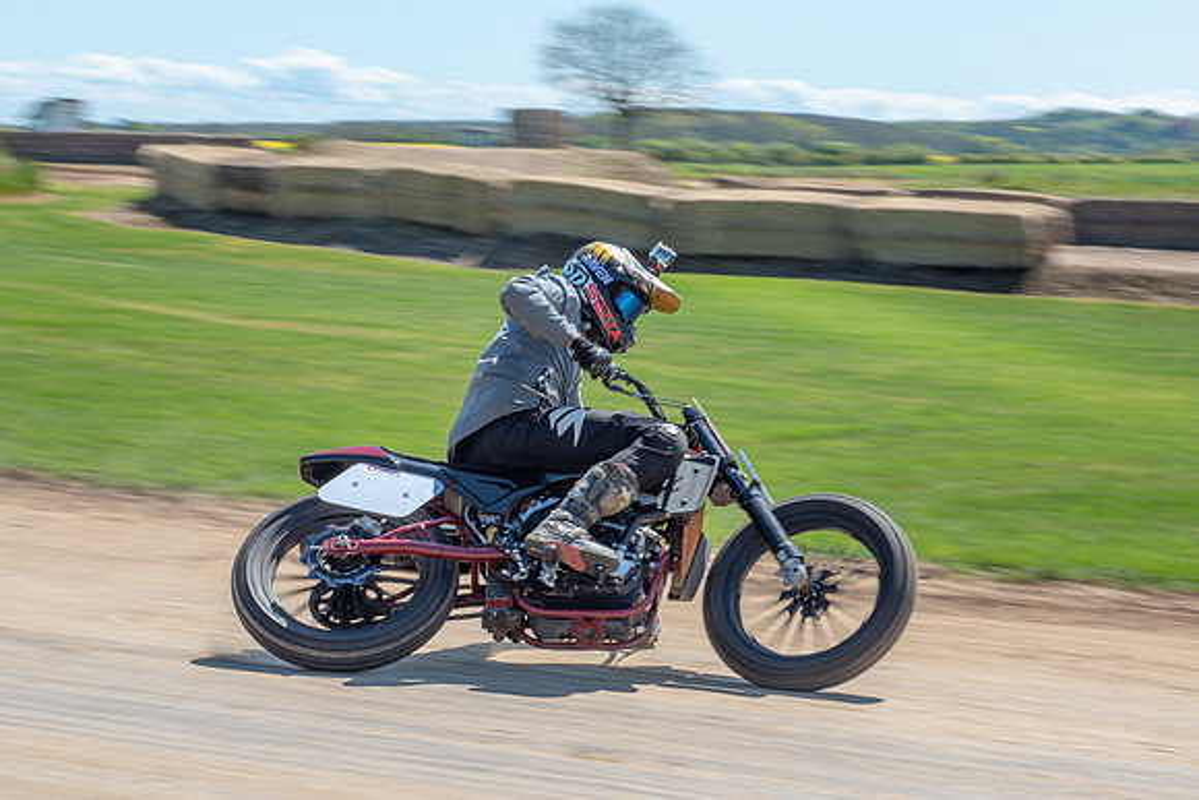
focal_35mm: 89
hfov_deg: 22.7
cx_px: 551
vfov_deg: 15.3
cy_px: 437
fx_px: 2980
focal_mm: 70
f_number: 8
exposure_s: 1/160
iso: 100
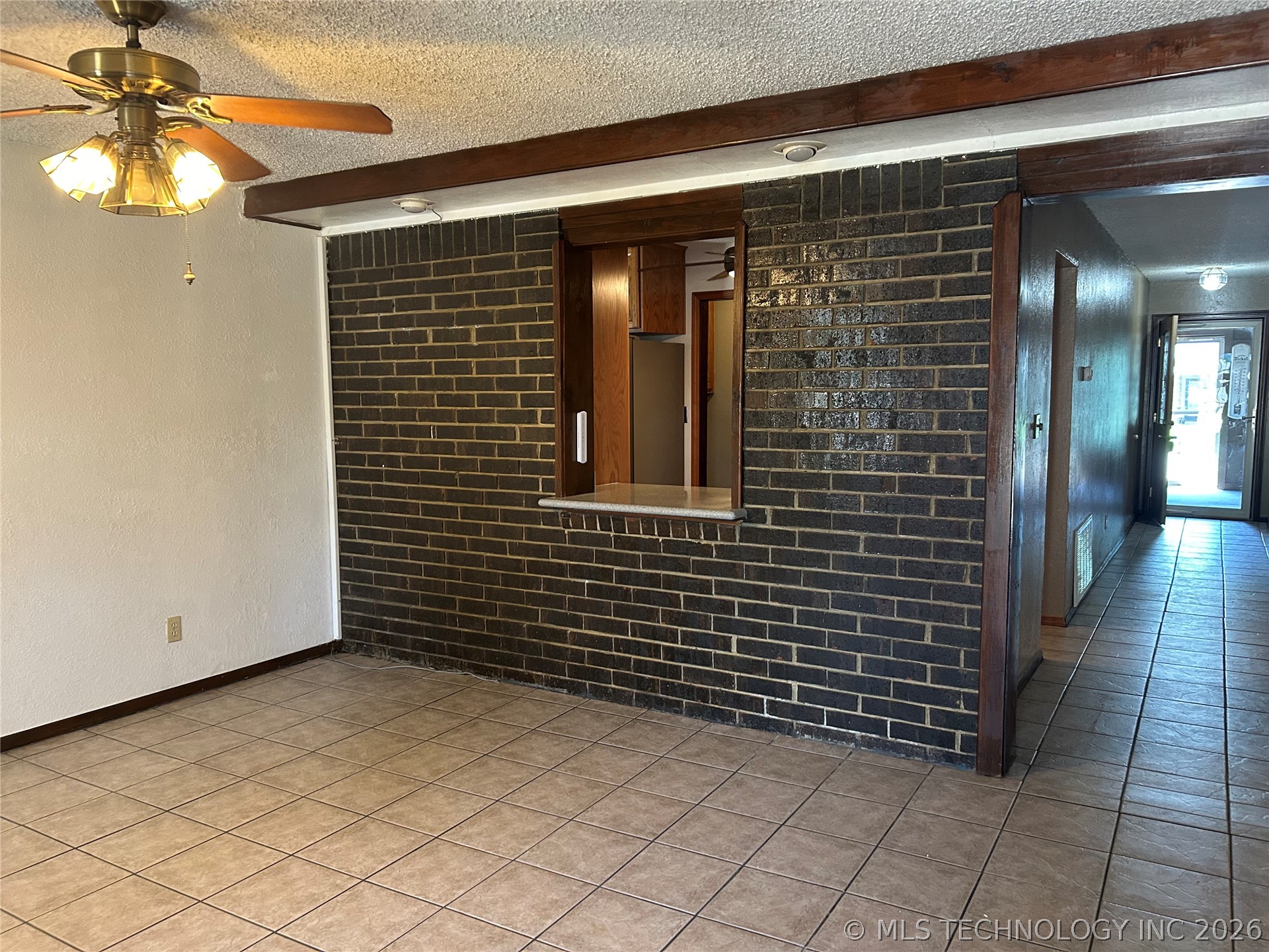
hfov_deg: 67.3
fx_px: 953
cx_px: 634
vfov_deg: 53.1
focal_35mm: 26
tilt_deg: -6.6
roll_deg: +0.5
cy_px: 476
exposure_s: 1/60
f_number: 1.5
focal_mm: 5.7
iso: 320
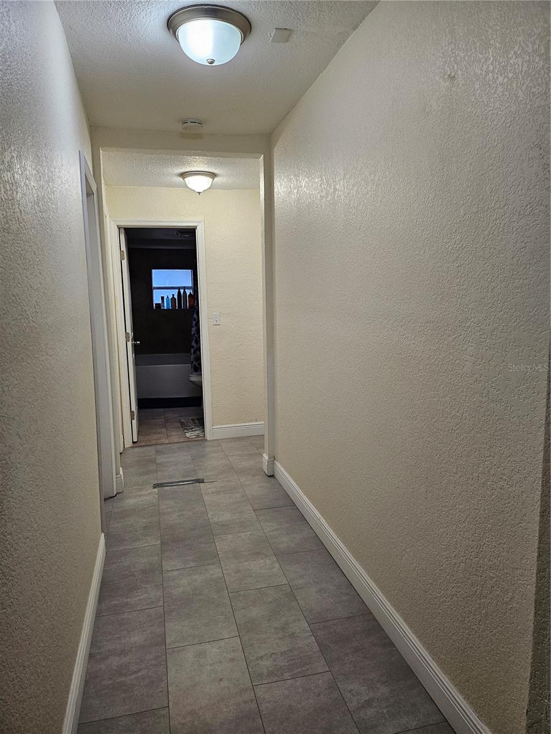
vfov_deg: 71.6
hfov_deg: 56.8
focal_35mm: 24
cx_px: 276
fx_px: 509
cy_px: 367
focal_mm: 5
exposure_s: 1/120
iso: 200
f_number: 1.8
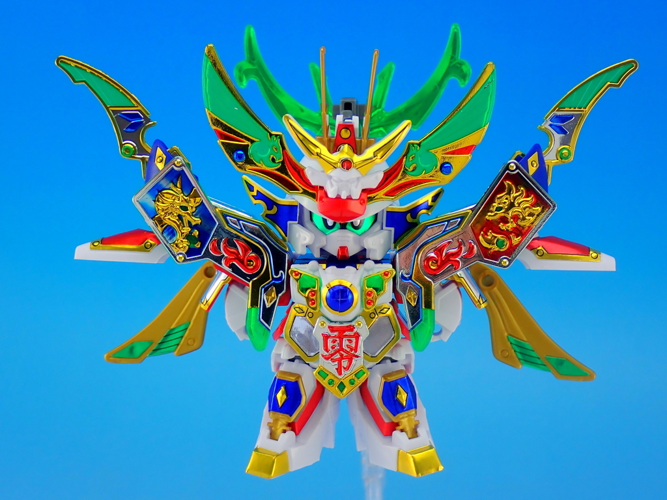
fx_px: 1291
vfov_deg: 21.9
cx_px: 334
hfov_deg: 29.0
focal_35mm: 67
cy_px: 250
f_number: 3.8
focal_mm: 11.88
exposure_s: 1/30
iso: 100
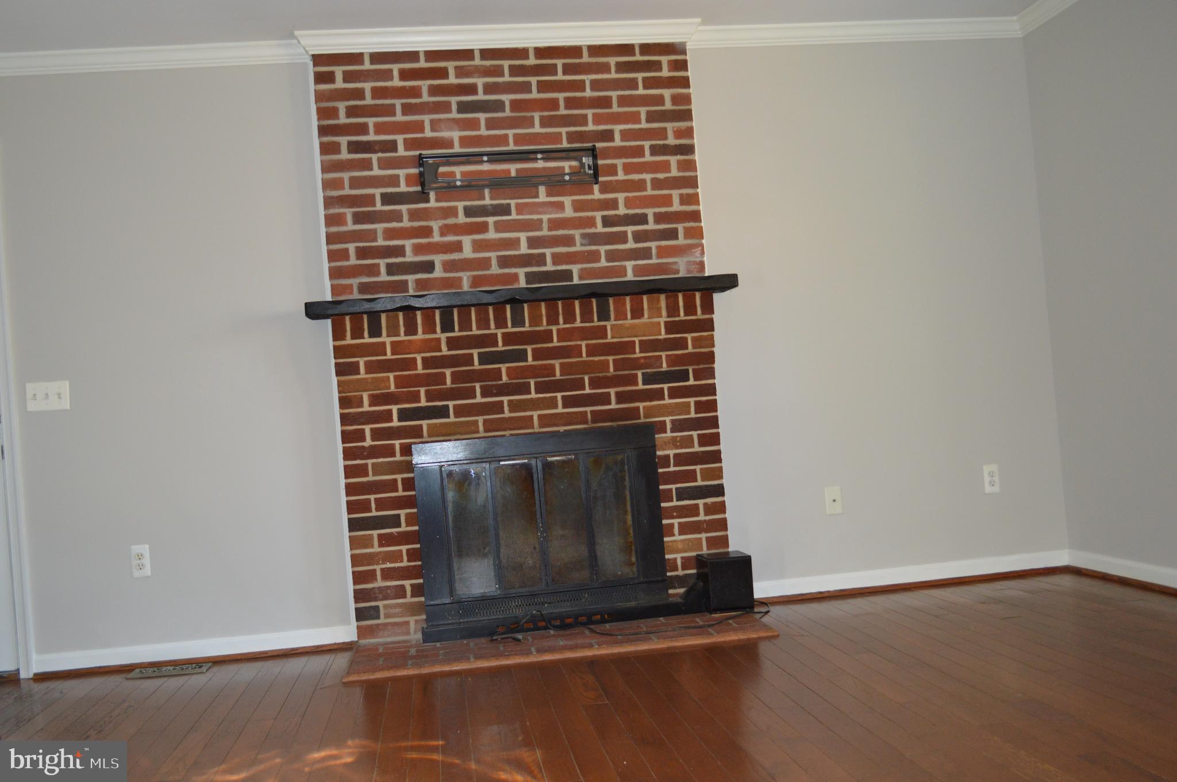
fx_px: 1078
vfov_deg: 39.9
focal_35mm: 33
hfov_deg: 57.3
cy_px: 391
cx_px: 588
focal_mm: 22
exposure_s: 1/60
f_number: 4
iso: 800
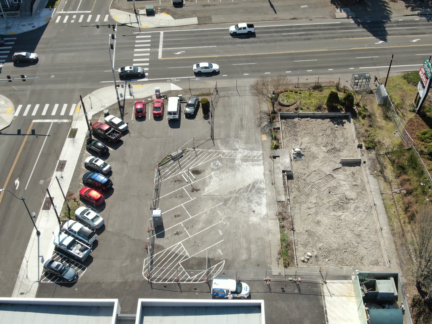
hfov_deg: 45.8
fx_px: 512
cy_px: 162
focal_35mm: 41
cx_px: 216
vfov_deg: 35.1
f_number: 3.5
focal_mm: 7.07
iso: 100
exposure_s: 1/160
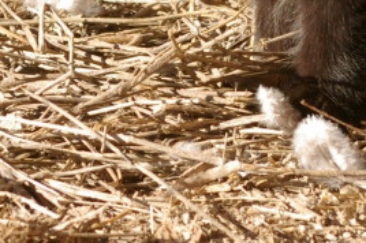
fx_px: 2503
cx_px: 270
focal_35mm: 246
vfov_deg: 5.5
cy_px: -109
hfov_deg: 8.4
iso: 200
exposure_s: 1/125
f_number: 8
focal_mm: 55
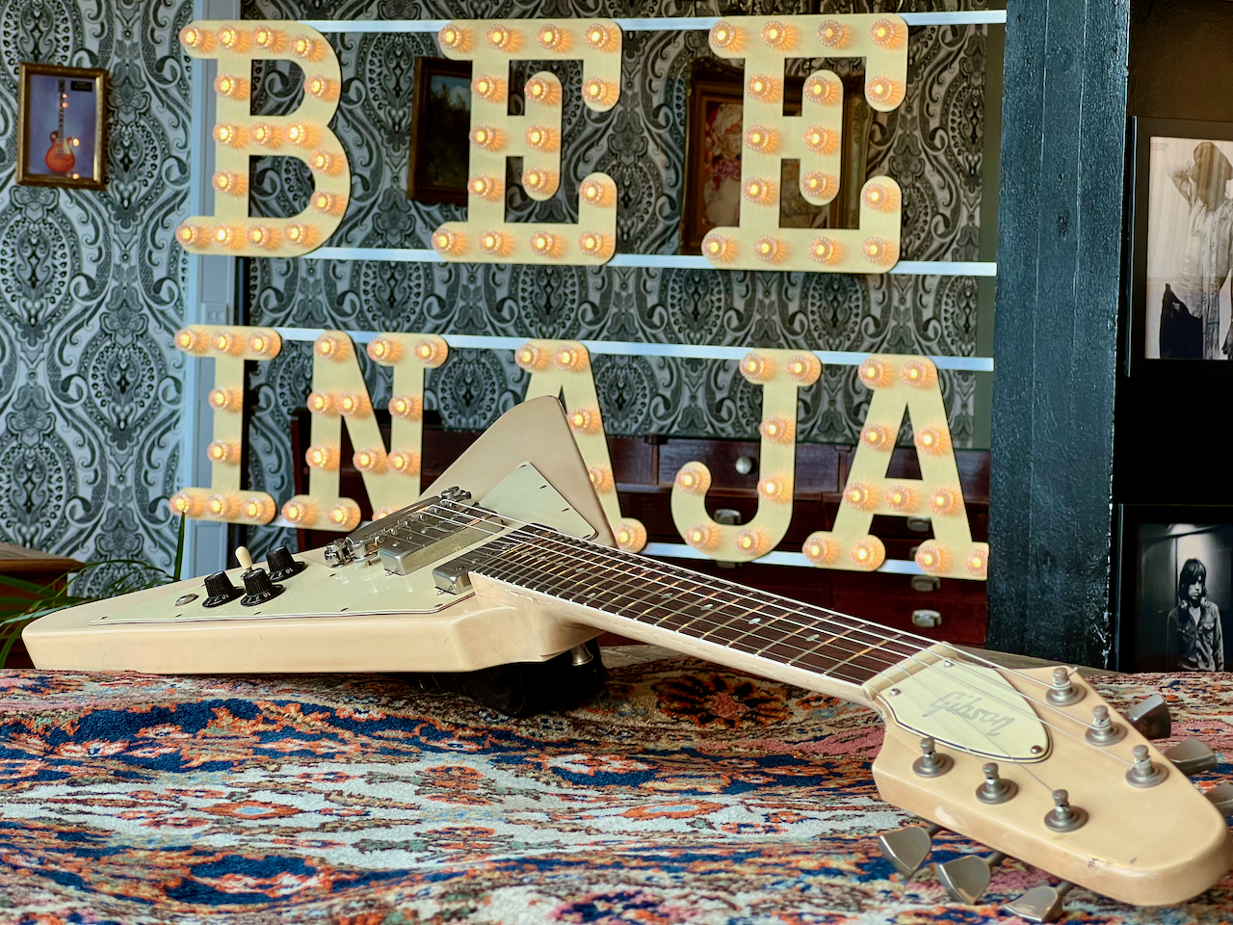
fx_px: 2743
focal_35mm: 77
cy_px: 462
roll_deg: -1.2
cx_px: 616
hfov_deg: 25.3
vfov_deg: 19.1
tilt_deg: -1.0
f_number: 2.8
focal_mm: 9
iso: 100
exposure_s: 1/100
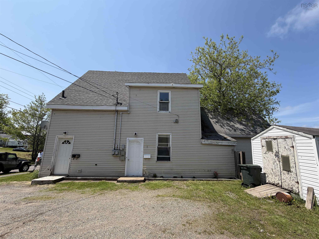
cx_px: 160
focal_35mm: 14
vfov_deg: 85.7
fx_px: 129
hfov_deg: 102.1
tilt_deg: +11.6
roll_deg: -0.9
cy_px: 120
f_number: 2.2
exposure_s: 1/770
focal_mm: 2.22
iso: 20
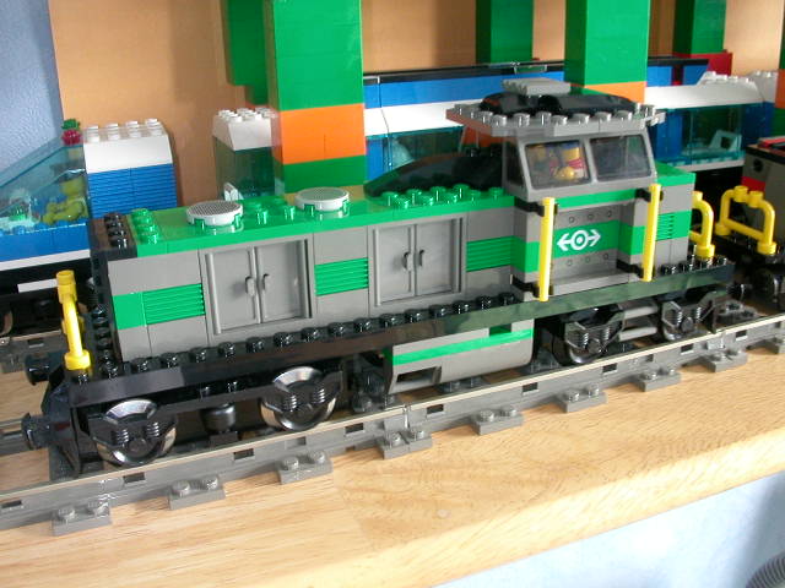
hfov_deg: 50.1
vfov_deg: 38.7
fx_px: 839
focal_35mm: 37
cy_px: 294
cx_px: 392
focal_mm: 5.6
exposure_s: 1/4
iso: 200
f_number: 4.5
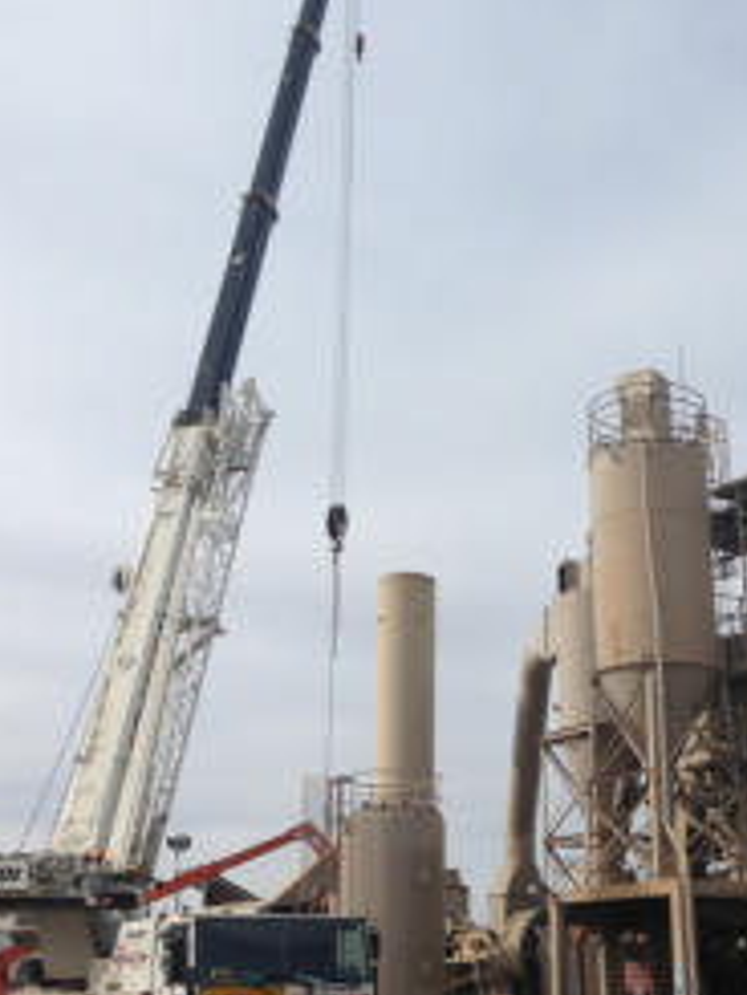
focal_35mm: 49
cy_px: 532
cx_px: 477
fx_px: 1409
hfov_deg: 29.6
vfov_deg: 38.9
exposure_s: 1/2169
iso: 50
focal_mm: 4.12
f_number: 2.4
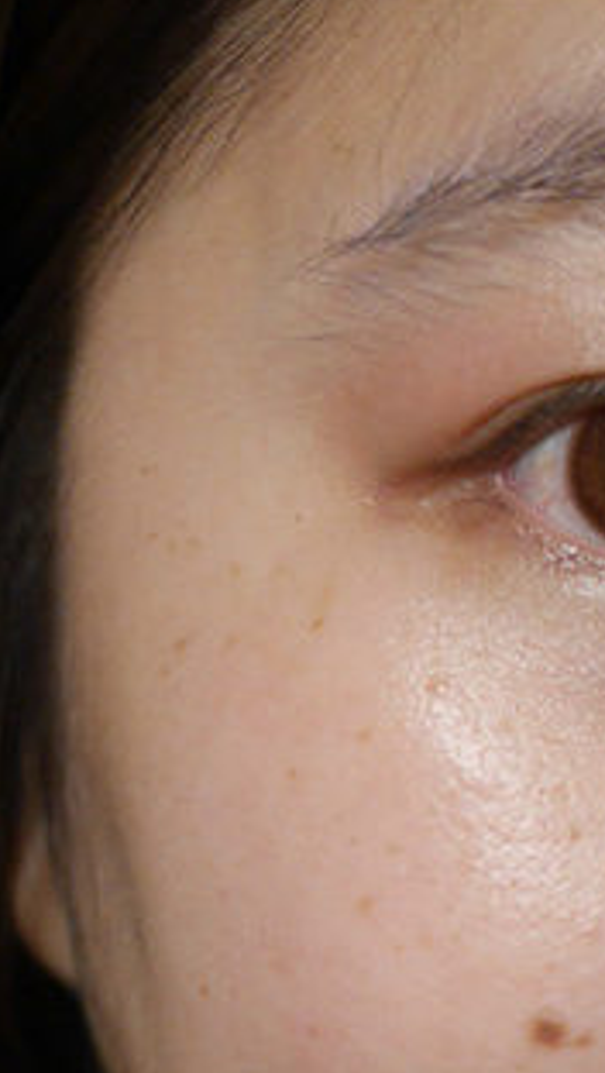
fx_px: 3216
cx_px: 918
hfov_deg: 10.4
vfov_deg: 18.3
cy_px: 1152
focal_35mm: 113
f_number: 1.7
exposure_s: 1/60
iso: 500
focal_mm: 15
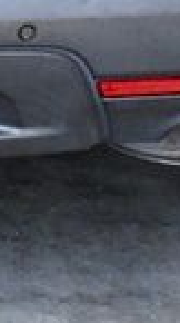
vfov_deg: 8.2
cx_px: -198
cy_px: -326
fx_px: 2150
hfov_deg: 4.7
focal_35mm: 252
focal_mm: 23
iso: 2500
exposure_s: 1/1600
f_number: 4.5
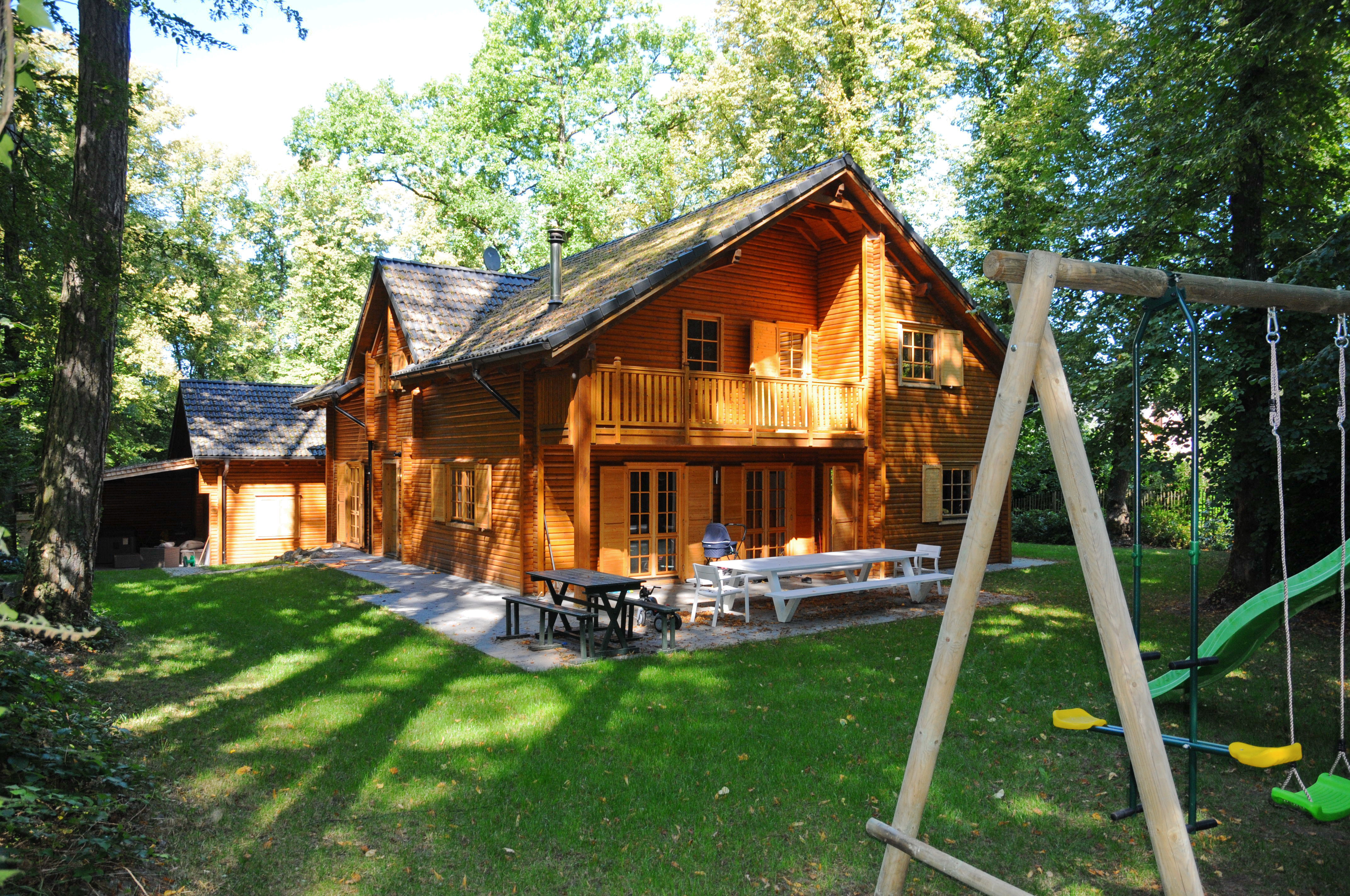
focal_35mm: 24
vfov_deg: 53.0
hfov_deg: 73.8
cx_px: 675
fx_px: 899
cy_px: 448
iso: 500
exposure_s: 1/250
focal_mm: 16
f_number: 4.5
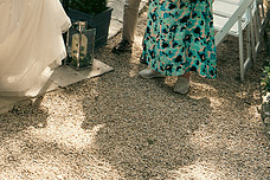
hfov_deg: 30.1
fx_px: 457
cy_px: -27
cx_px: -14
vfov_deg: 21.0
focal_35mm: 61
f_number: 3.5
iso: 200
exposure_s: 1/200
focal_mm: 24
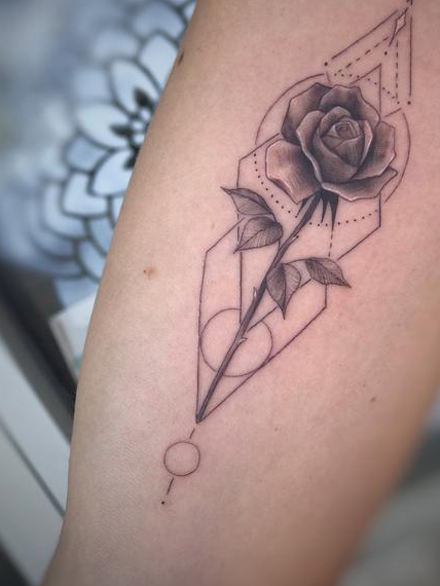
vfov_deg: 24.4
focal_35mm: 80
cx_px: 254
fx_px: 1355
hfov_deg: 18.4
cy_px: 246
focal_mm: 6.6
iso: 20
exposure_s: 1/160
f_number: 2.8
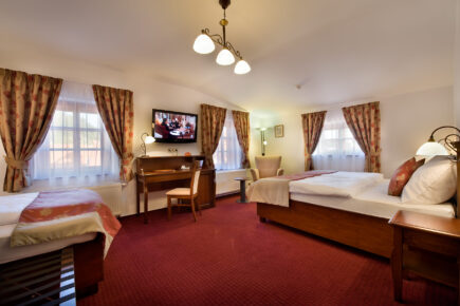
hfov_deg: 104.3
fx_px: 179
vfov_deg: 81.2
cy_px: 153
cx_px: 230
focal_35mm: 14
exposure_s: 1/5
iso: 200
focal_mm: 14
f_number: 10
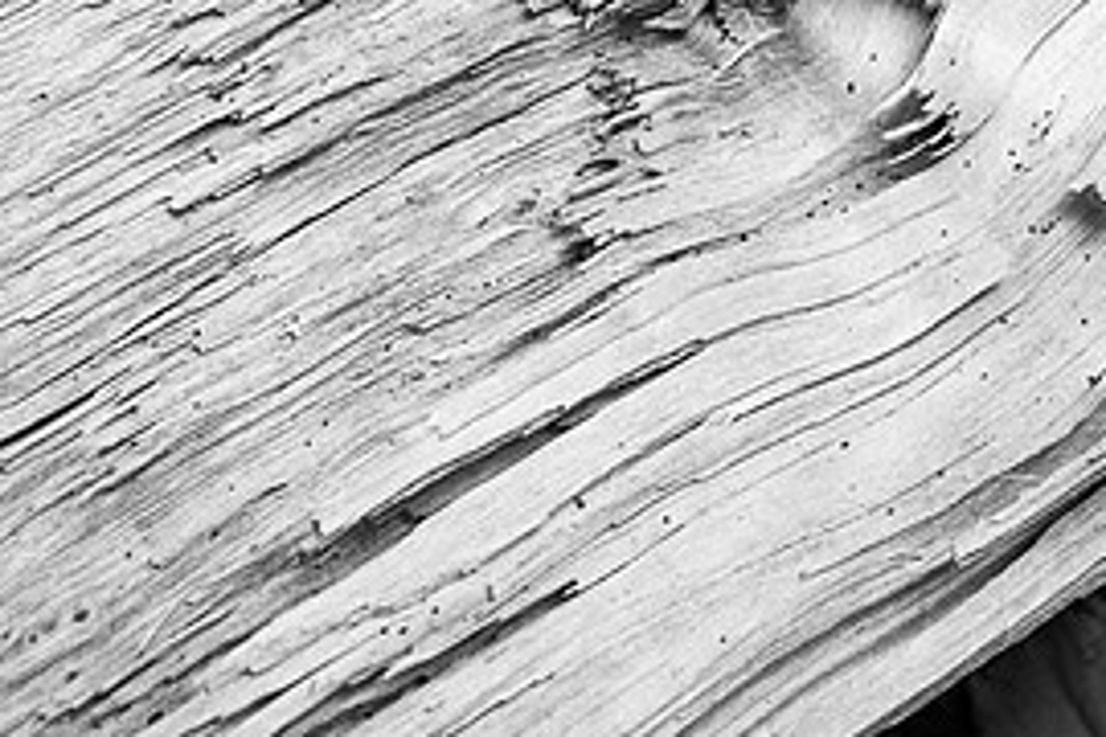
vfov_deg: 22.5
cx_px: 664
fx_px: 1782
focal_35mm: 58
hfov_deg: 34.4
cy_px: 10
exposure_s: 1/60
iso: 250
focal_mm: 18
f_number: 6.3
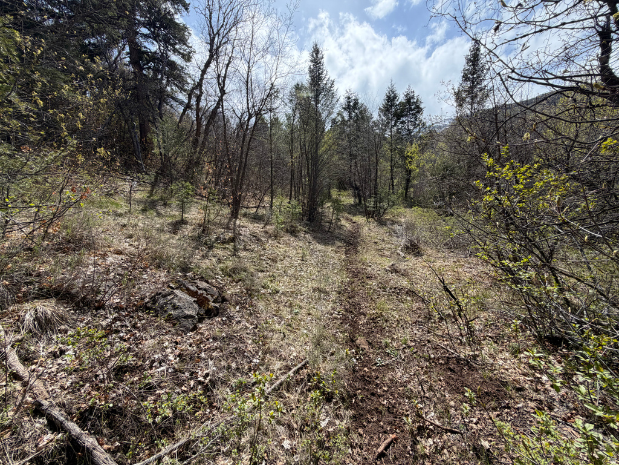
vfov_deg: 85.7
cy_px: 232
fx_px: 250
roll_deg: +3.7
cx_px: 310
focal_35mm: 14
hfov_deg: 102.1
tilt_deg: -6.3
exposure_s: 1/770
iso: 32
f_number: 2.2
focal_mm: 2.22
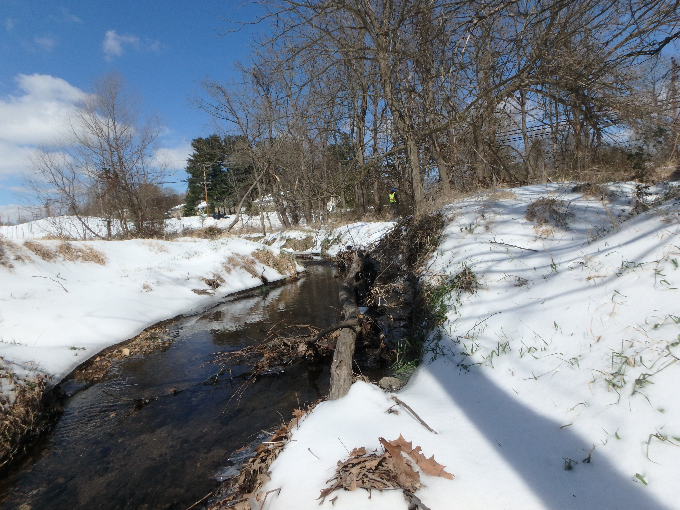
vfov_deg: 63.4
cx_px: 340
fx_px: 413
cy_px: 255
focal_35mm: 21
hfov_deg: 79.0
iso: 125
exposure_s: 1/1000
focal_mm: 3.7
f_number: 6
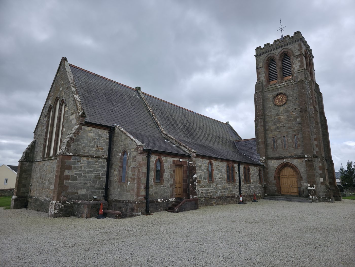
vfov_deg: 58.9
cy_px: 134
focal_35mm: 23
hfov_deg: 73.9
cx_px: 178
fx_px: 236
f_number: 1.7
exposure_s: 1/2536
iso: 50
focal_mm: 6.3
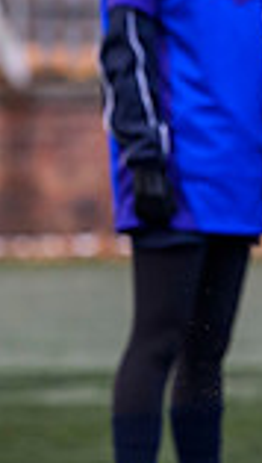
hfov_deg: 1.4
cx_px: 650
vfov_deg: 2.4
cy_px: 510
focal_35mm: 903
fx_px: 11087
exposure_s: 1/1600
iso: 1600
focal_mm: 165
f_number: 4
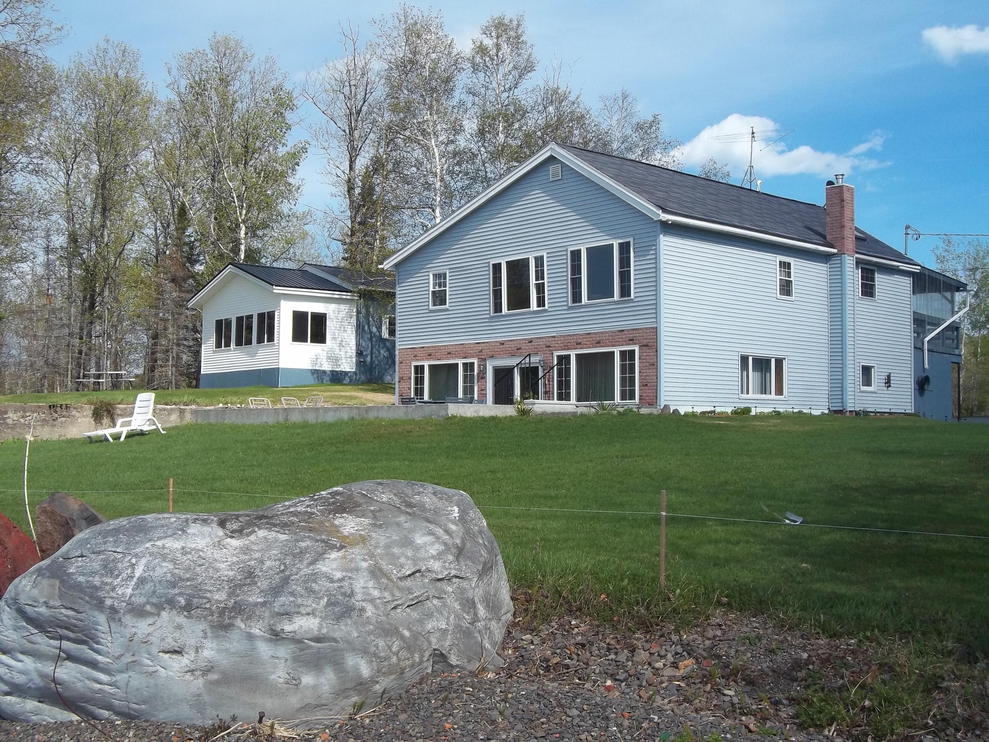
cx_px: 494
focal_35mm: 40
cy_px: 371
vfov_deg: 36.0
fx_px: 1143
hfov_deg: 46.8
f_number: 6.3
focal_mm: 7.1
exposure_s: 1/320
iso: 80
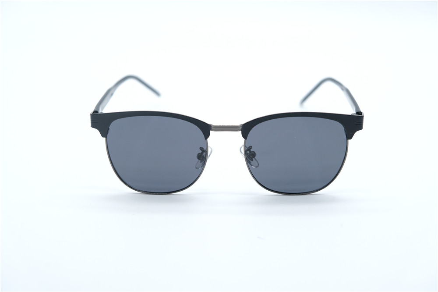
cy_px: 146
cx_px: 219
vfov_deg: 26.5
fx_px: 620
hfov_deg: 38.9
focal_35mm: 51
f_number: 3.6
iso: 500
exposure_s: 1/1000
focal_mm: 34.3
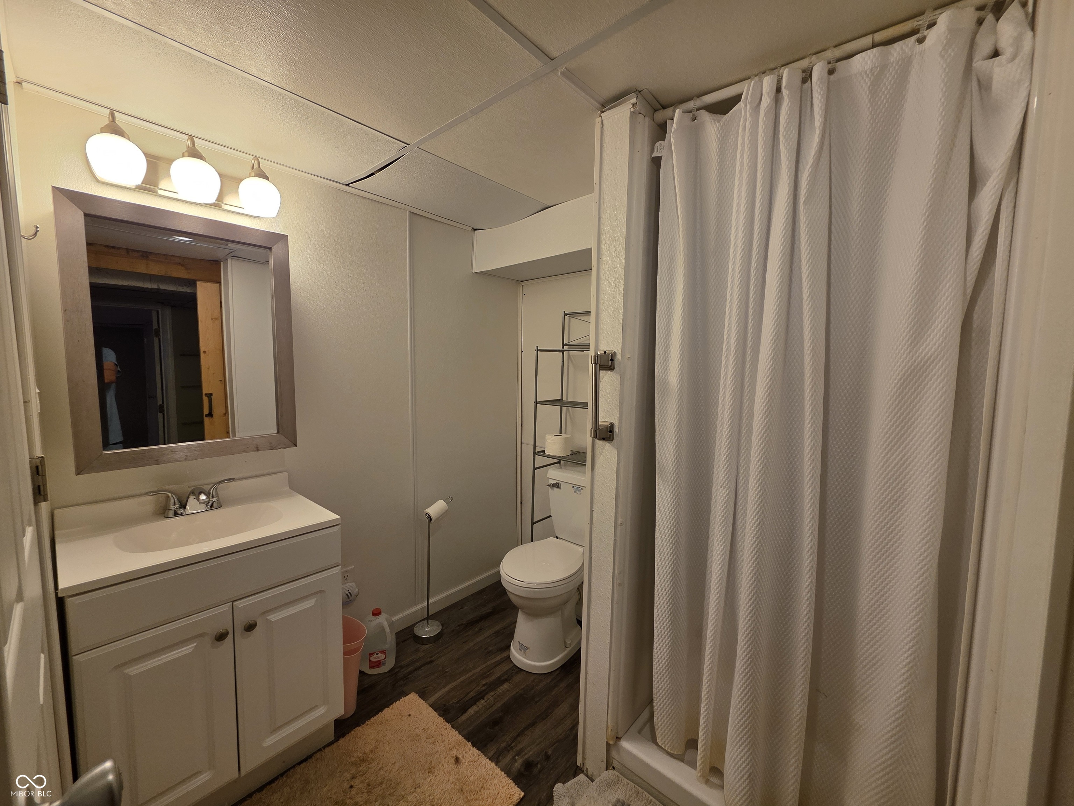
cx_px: 537
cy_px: 403
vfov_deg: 89.9
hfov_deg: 106.2
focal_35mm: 13
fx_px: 403
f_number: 1.9
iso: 100
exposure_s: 1/120
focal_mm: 2.2
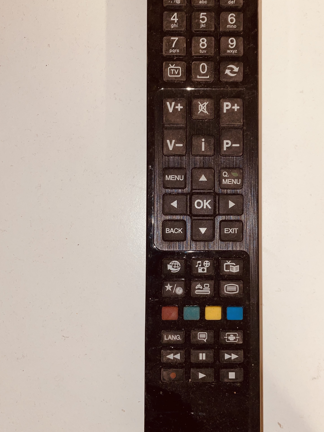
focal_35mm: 34
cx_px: 201
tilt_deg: -87.1
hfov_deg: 41.5
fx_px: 424
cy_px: 207
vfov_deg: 53.9
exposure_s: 1/4
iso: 32
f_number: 1.6
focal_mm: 4.2
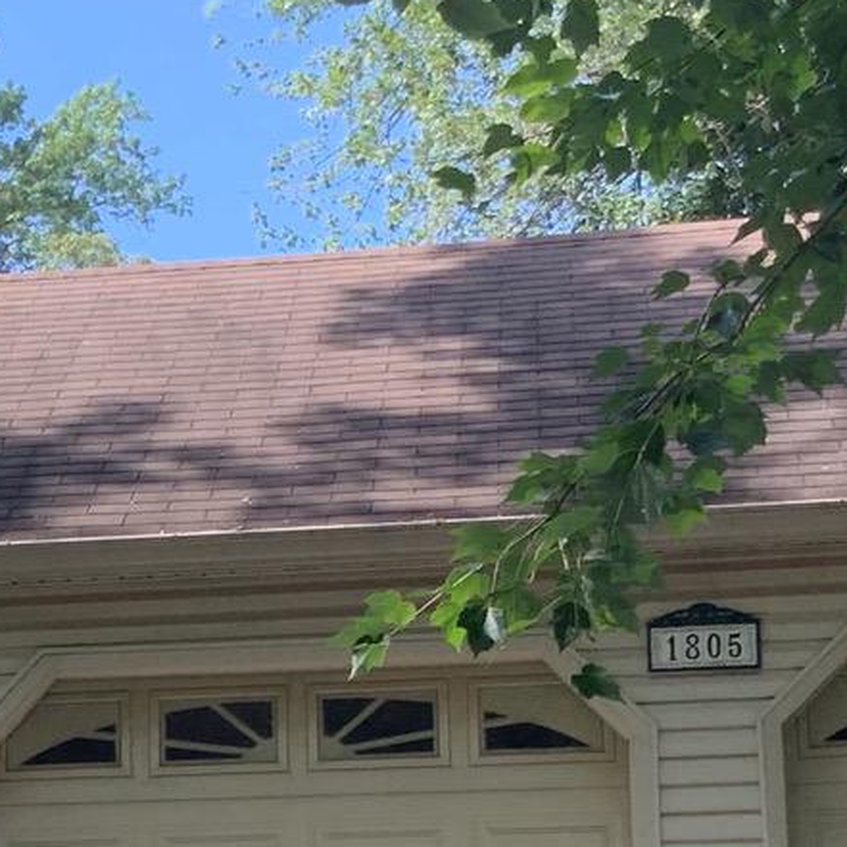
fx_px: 3294
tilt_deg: +6.3
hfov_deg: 14.2
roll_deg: +2.1
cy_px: 837
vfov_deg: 14.4
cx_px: -179
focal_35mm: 119
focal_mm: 3
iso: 16
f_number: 1.8
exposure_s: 1/362
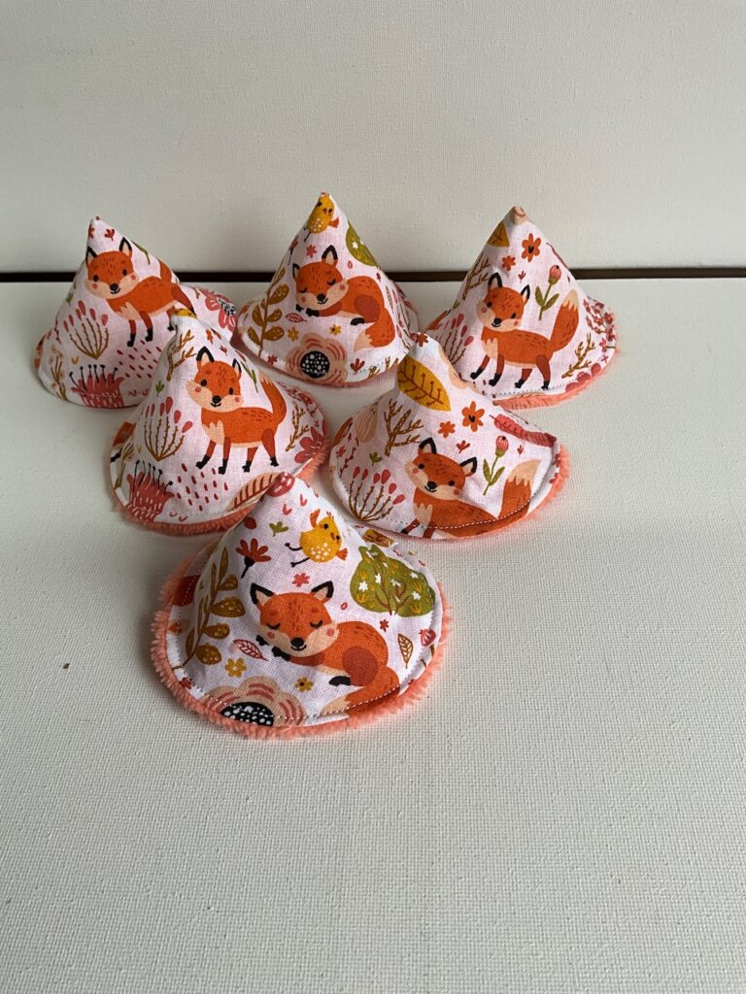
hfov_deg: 48.2
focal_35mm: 29
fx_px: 833
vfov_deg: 61.7
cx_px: 373
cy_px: 497
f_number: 1.8
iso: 20
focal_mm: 3
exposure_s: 1/138
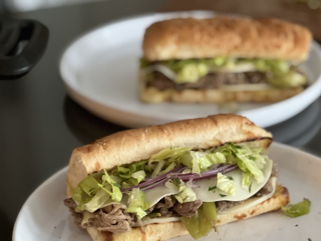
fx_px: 890
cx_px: 187
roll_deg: +0.8
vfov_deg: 15.4
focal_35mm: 96
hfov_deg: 20.4
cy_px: 134
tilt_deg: -27.3
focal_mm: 9
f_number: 2.8
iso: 640
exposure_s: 1/15
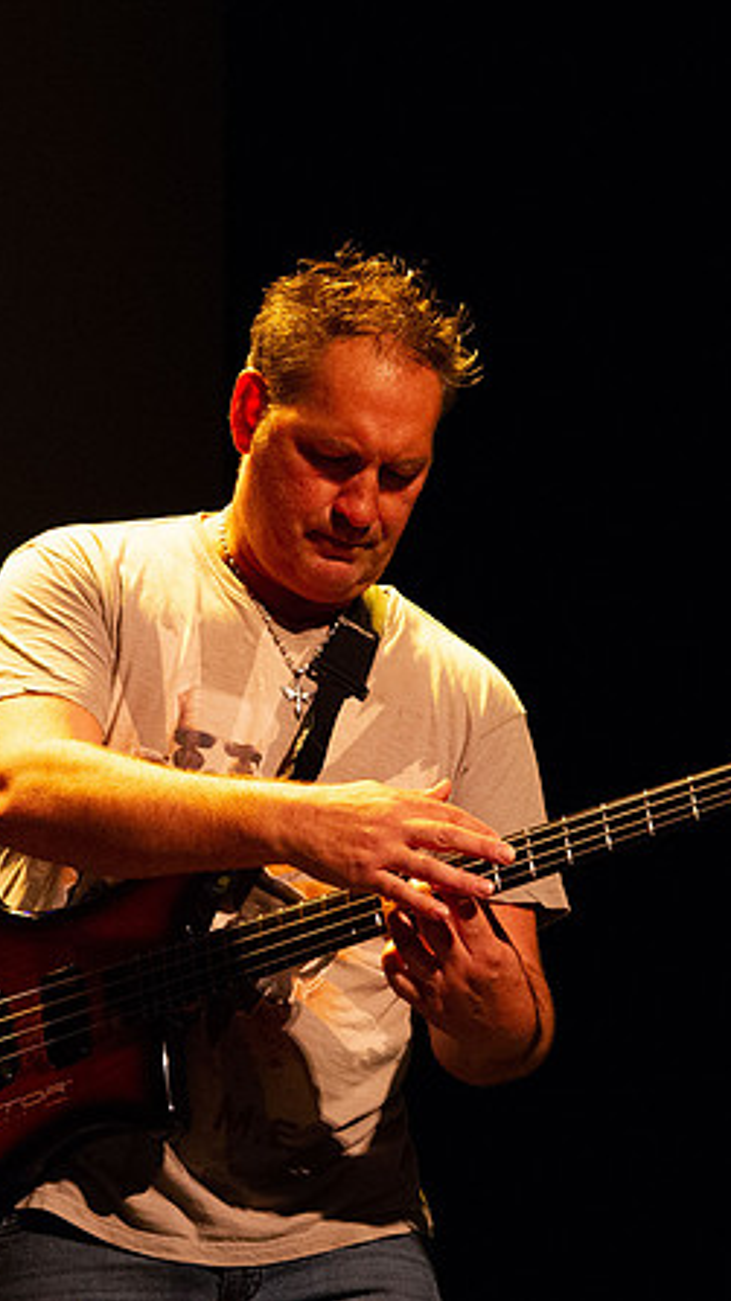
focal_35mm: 206
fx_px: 7108
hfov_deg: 5.9
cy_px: 649
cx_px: 181
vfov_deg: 10.5
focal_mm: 130
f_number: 7.1
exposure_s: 1/125
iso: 8000
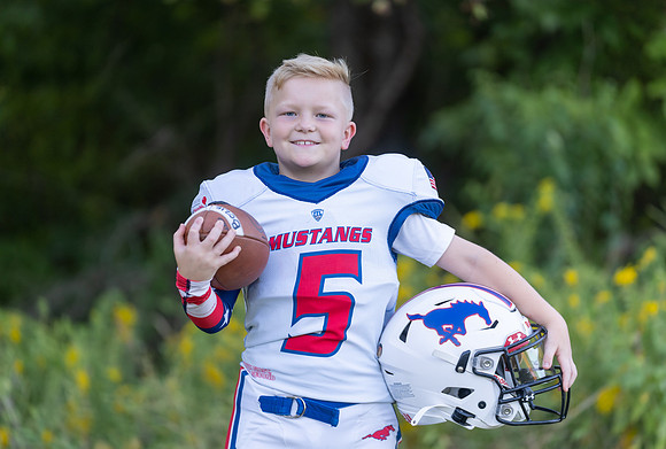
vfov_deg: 7.5
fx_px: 3424
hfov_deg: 11.1
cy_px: 204
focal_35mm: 184
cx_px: 326
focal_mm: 168
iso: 250
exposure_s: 1/320
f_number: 2.8
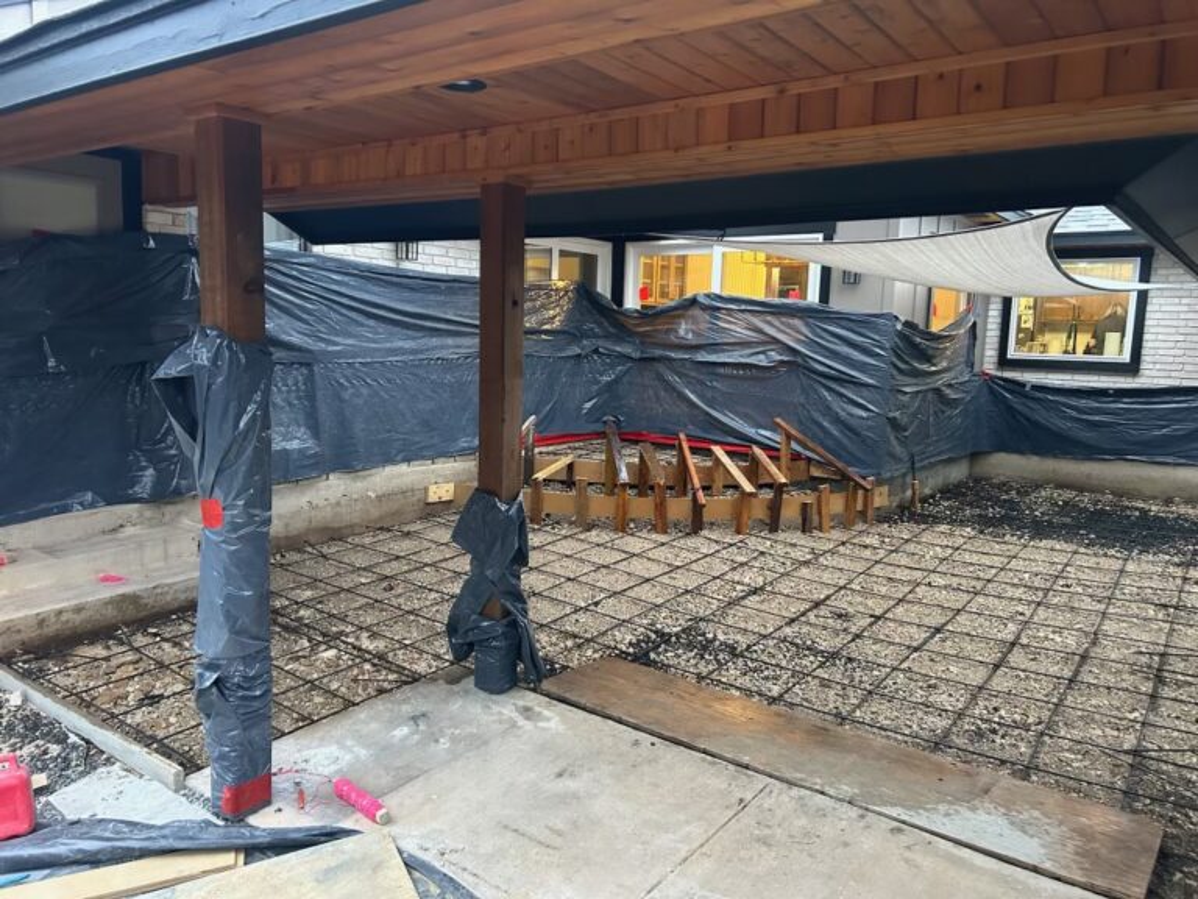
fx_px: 900
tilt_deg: -8.4
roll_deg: -2.1
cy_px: 450
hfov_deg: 67.3
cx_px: 599
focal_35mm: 26
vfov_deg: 53.1
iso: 500
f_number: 1.5
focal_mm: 5.7
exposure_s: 1/59
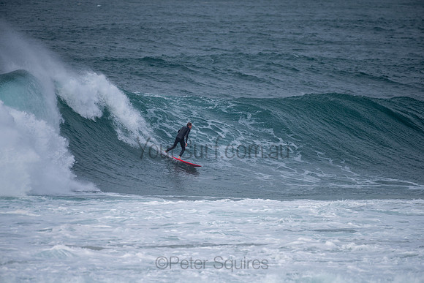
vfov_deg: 2.6
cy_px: 142
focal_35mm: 539
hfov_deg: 3.8
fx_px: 6344
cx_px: 212
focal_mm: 500
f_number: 5.6
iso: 100
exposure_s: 1/1000
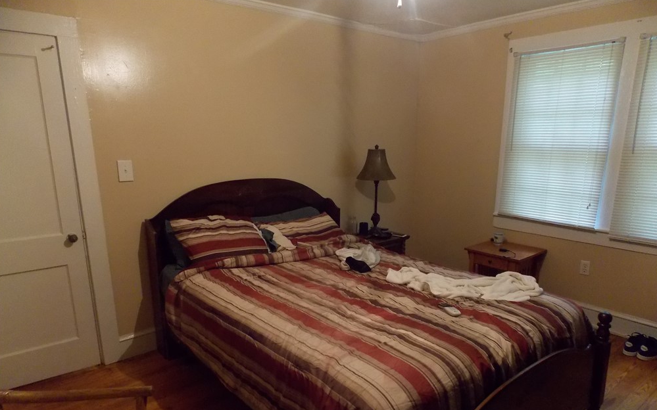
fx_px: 448
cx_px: 330
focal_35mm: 25
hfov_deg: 72.6
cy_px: 250
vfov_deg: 48.9
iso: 400
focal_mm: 4
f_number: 3.1
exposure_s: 1/13
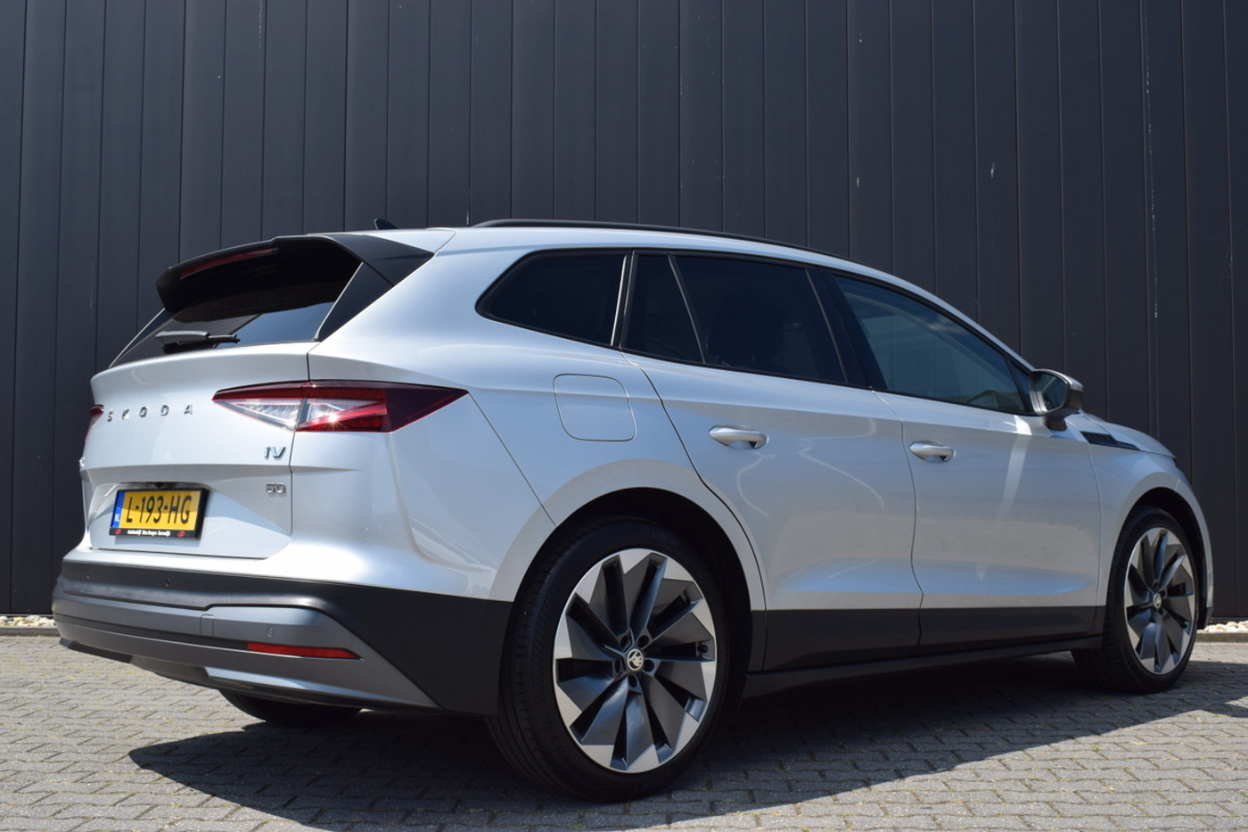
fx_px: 1404
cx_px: 624
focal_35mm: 40
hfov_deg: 47.9
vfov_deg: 33.0
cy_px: 416
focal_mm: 27
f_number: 9
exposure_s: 1/320
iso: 200
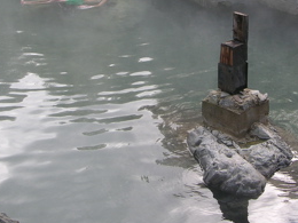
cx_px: 166
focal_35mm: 86
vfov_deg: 17.1
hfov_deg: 22.7
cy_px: 54
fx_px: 740
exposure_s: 1/80.1
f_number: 4
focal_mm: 8.9
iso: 50
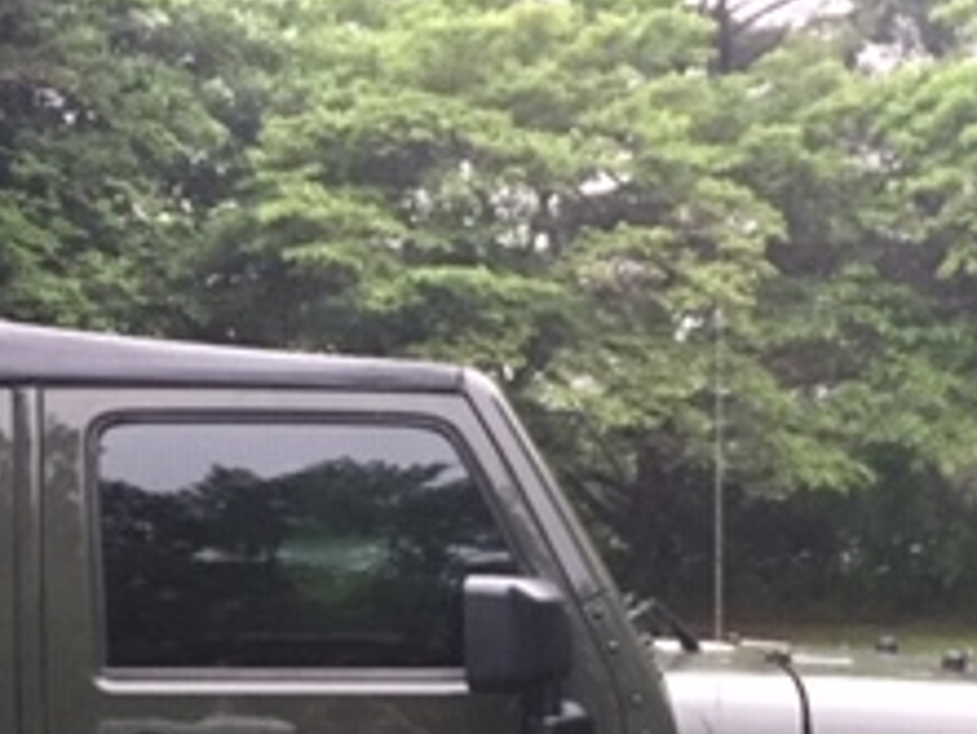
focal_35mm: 84
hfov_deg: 23.1
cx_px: 261
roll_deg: -0.2
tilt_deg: -7.6
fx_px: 2372
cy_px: 791
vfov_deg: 17.1
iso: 250
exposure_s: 1/24
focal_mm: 4.15
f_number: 2.2
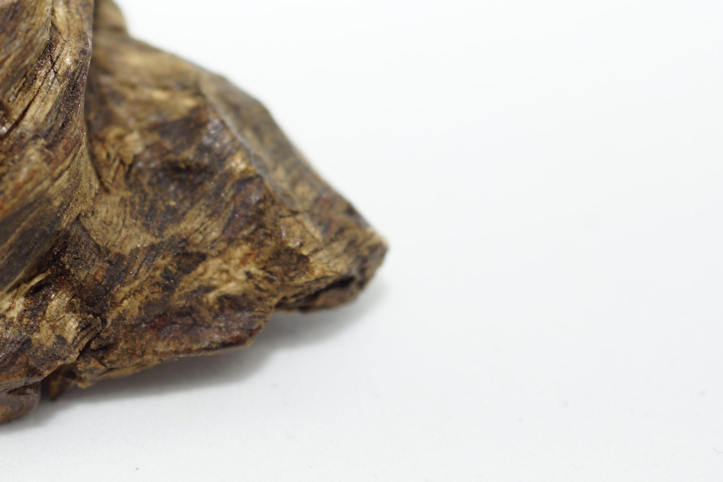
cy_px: 86
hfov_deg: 19.5
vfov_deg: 13.5
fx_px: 2028
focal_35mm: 101
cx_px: -46
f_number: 5
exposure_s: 1/60
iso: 100
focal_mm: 30
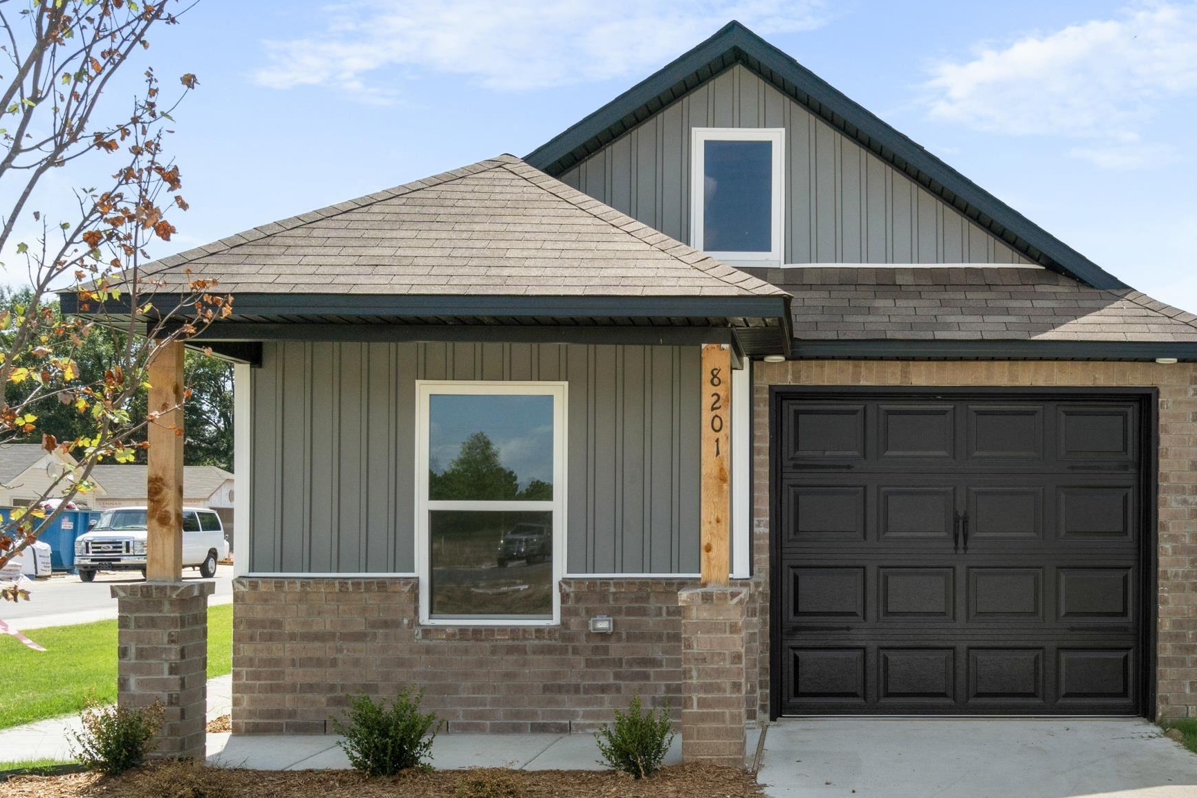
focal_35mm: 39
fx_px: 1297
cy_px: 524
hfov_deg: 48.2
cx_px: 857
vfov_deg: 33.9
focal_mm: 18
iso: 250
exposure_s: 1/1600
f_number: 9
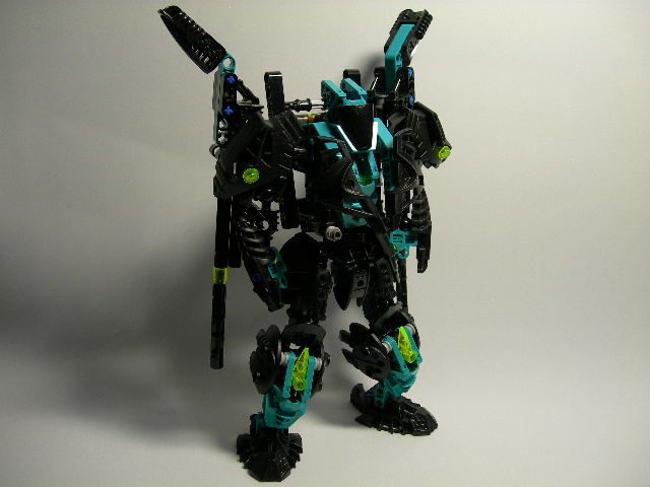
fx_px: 714
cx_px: 325
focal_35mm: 38
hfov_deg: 49.0
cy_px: 244
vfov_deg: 37.7
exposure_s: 1/18.2
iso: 50
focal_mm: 7.8
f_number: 2.8
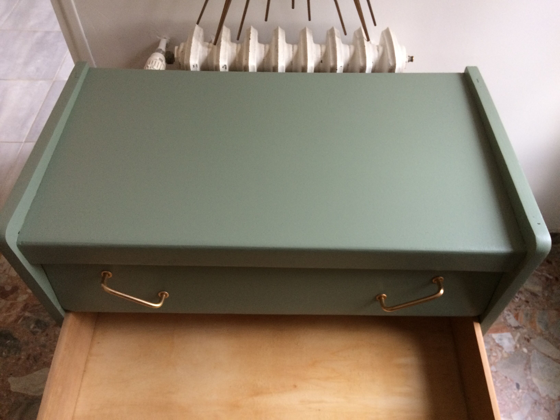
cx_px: 280
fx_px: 469
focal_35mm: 29
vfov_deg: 48.2
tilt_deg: -51.4
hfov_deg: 61.7
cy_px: 210
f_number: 2.2
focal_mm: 4.15
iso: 200
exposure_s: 1/33
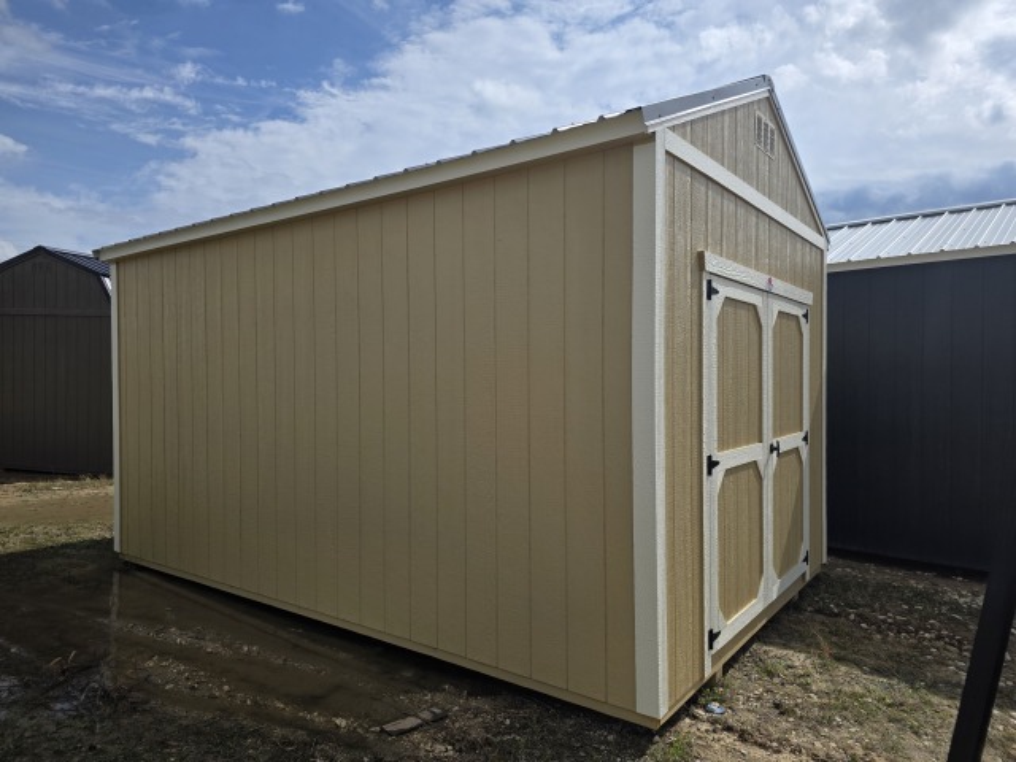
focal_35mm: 23
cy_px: 381
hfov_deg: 73.9
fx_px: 675
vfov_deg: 58.9
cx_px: 508
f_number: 1.7
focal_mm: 6.3
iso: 64
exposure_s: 1/7944
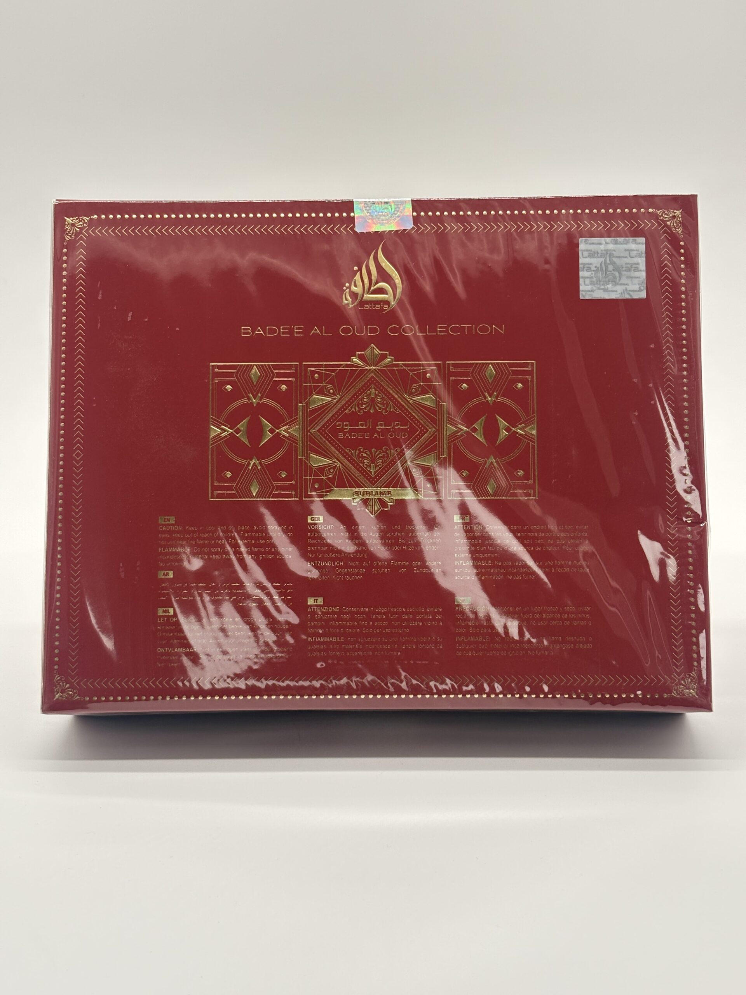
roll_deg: +1.2
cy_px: 498
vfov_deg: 36.8
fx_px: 1494
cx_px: 373
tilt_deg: -17.5
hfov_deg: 28.0
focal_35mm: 52
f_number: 1.6
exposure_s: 1/345
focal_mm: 5.96
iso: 40
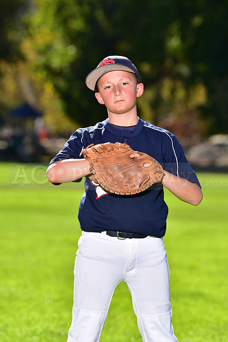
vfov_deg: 10.3
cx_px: 114
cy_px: 171
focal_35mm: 200
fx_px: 1899
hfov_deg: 6.9
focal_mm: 200
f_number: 5.6
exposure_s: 1/250
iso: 80
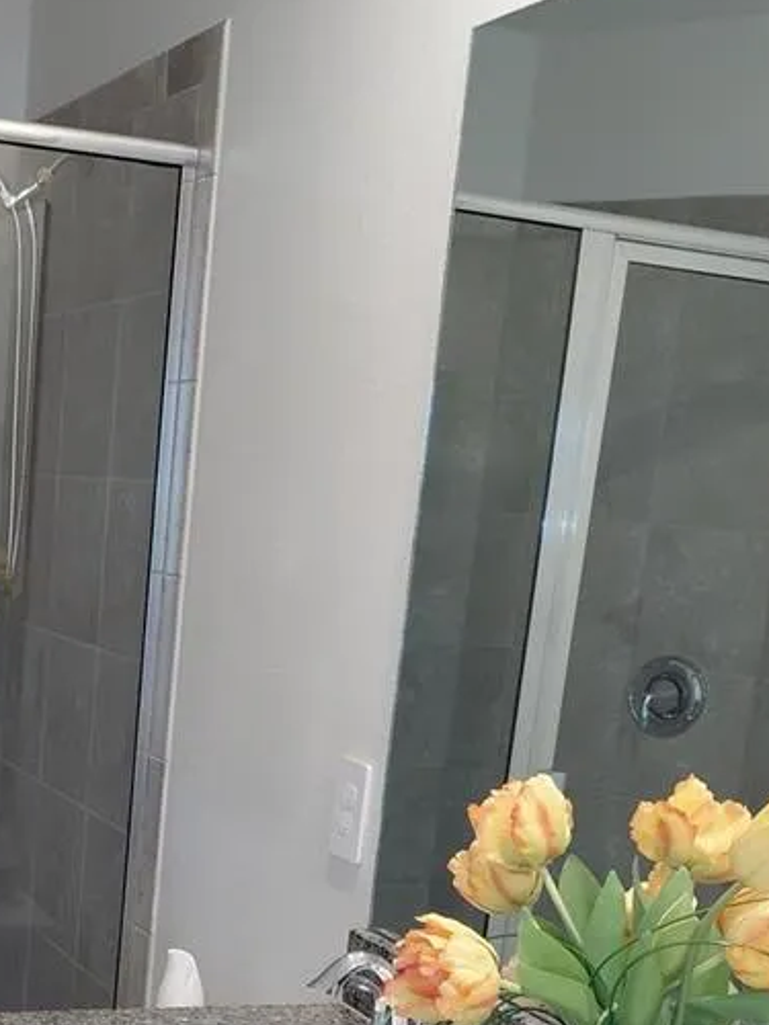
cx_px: 172
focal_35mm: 60
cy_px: 871
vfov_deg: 31.1
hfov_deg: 24.1
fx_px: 1777
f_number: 1.8
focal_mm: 4.69
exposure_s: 1/60
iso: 125
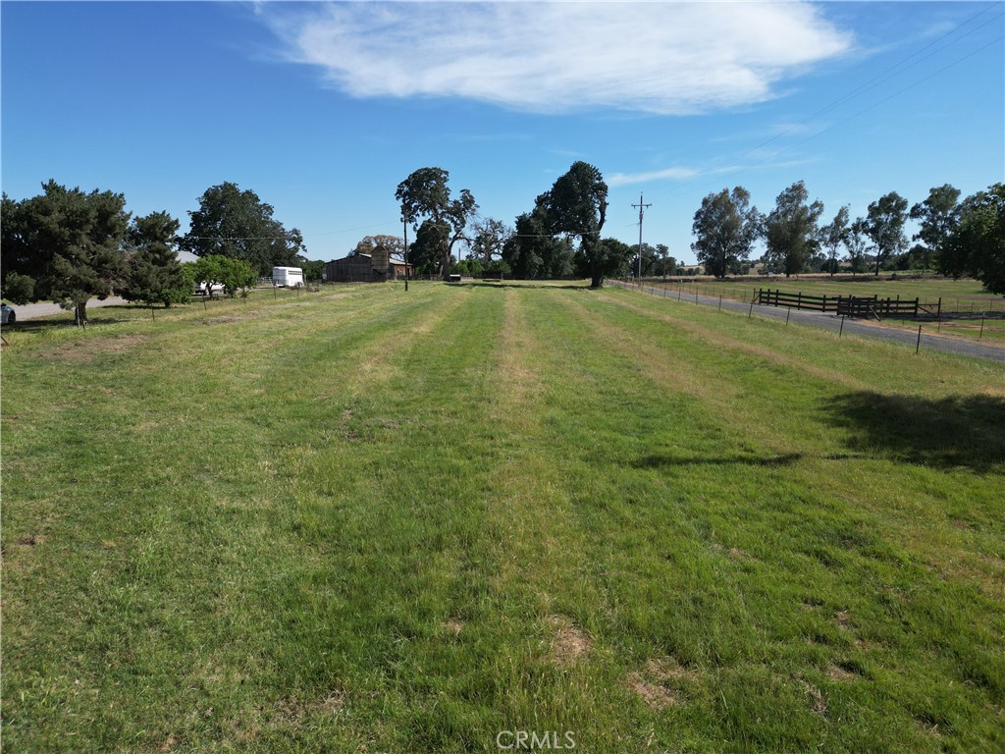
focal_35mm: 24
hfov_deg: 71.6
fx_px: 697
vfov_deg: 56.8
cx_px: 502
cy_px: 377
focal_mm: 6.72
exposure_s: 1/2500
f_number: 1.7
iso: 100
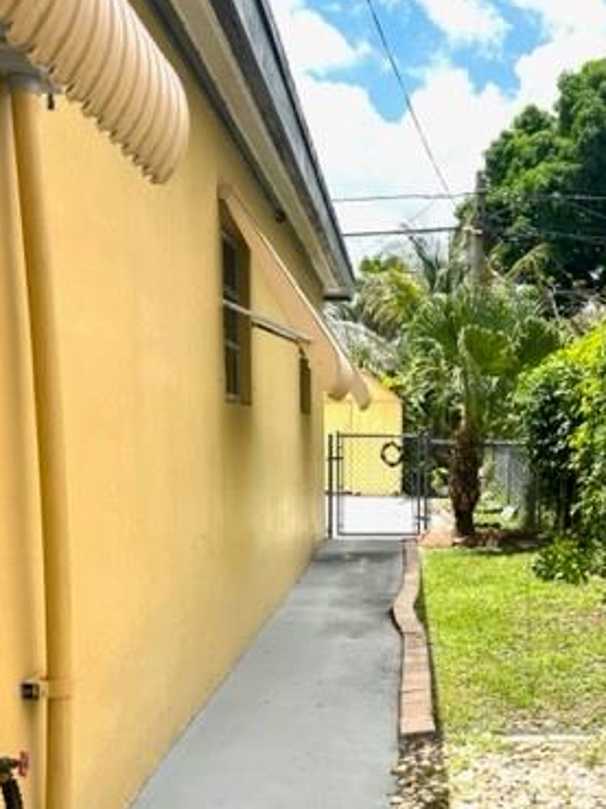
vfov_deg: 41.3
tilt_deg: -6.9
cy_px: 566
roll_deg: -0.4
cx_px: 416
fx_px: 1052
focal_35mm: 45
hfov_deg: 31.8
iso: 50
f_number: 1.6
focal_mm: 5.1
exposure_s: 1/3623
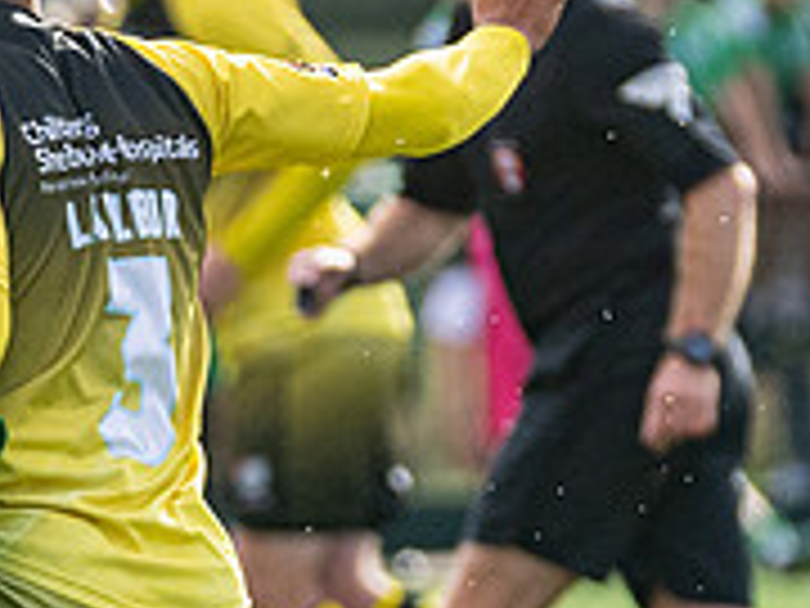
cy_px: 927
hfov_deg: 1.1
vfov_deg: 0.8
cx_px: -493
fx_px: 41207
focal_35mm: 1761
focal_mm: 240
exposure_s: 1/1600
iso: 400
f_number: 4
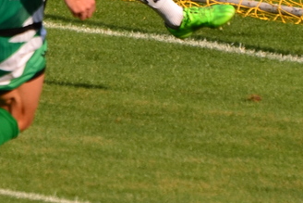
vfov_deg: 0.9
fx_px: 12462
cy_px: -1
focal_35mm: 1480
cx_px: -37
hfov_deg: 1.4
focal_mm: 270
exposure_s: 1/1000
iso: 200
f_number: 5.6
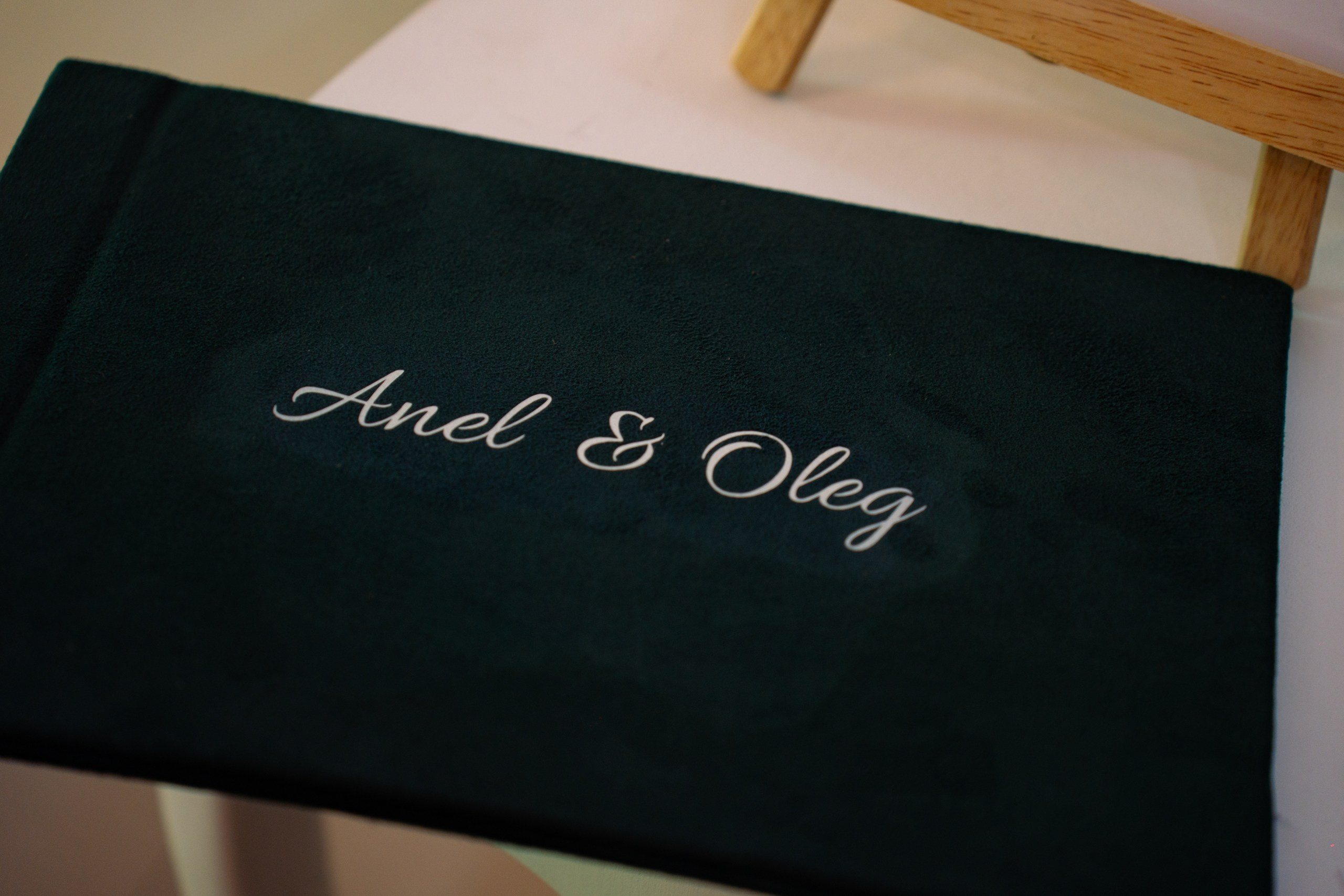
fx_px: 2763
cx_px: 672
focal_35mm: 74
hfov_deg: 27.3
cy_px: 448
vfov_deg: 18.4
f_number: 2.8
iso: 400
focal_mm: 74
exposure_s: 1/60
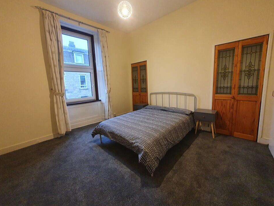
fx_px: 111
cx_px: 136
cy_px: 99
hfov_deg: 102.1
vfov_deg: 85.6
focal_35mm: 14
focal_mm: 1.8
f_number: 2.2
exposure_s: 1/50
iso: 400
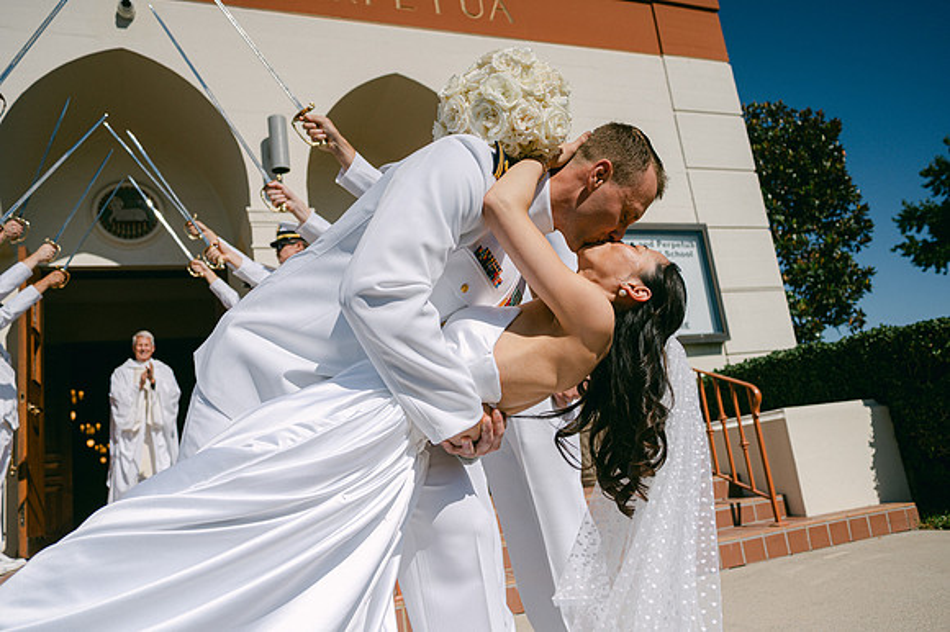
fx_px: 738
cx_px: 475
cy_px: 316
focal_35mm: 28
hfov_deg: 65.5
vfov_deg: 46.4
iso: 100
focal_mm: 28
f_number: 4
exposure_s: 1/5000
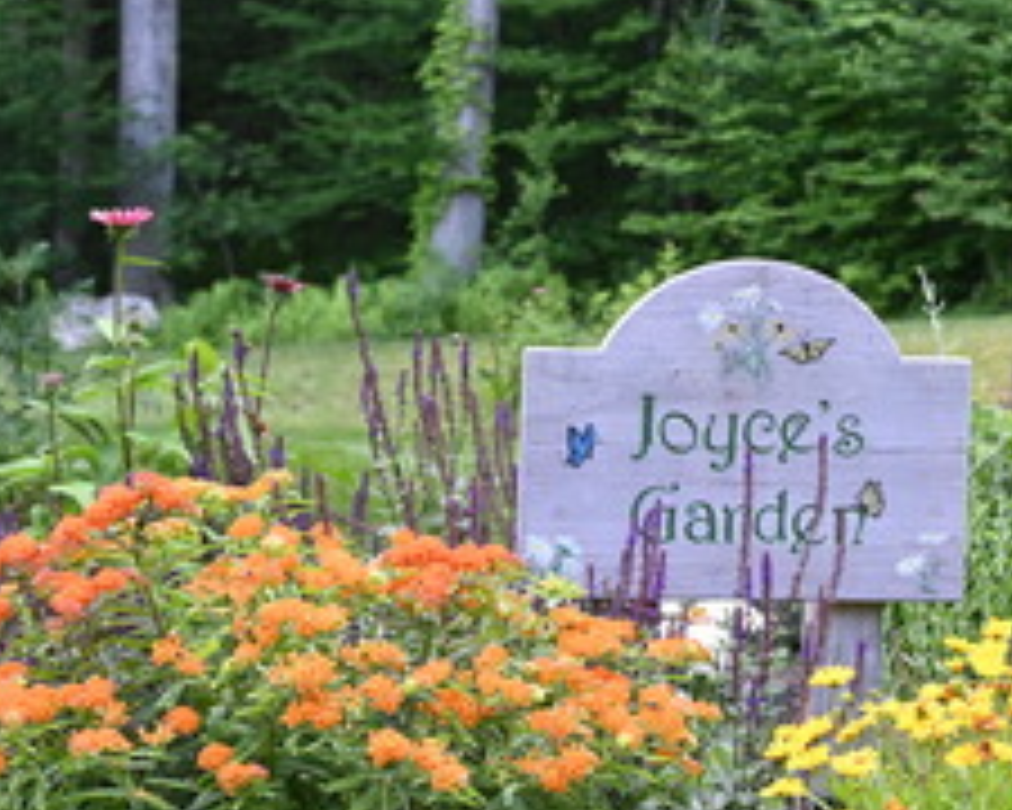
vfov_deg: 14.0
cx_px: 909
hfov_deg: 17.2
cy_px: 506
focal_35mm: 110
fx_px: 3295
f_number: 5.3
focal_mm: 44
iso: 400
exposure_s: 1/125
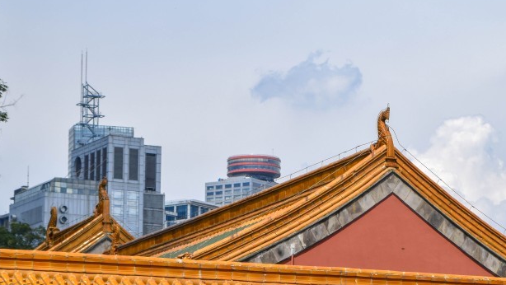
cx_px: 296
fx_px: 2039
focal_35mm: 152
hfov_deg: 14.1
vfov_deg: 8.0
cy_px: 253
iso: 400
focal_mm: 55
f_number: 6.7
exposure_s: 1/2000
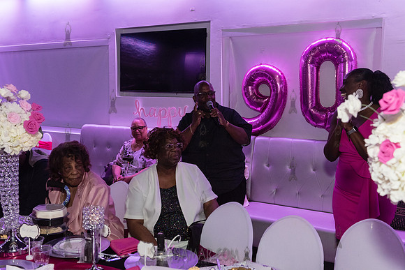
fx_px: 450
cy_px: 135
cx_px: 202
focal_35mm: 40
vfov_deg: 33.4
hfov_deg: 48.4
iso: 4000
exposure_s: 1/200
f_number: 4.5
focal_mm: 40
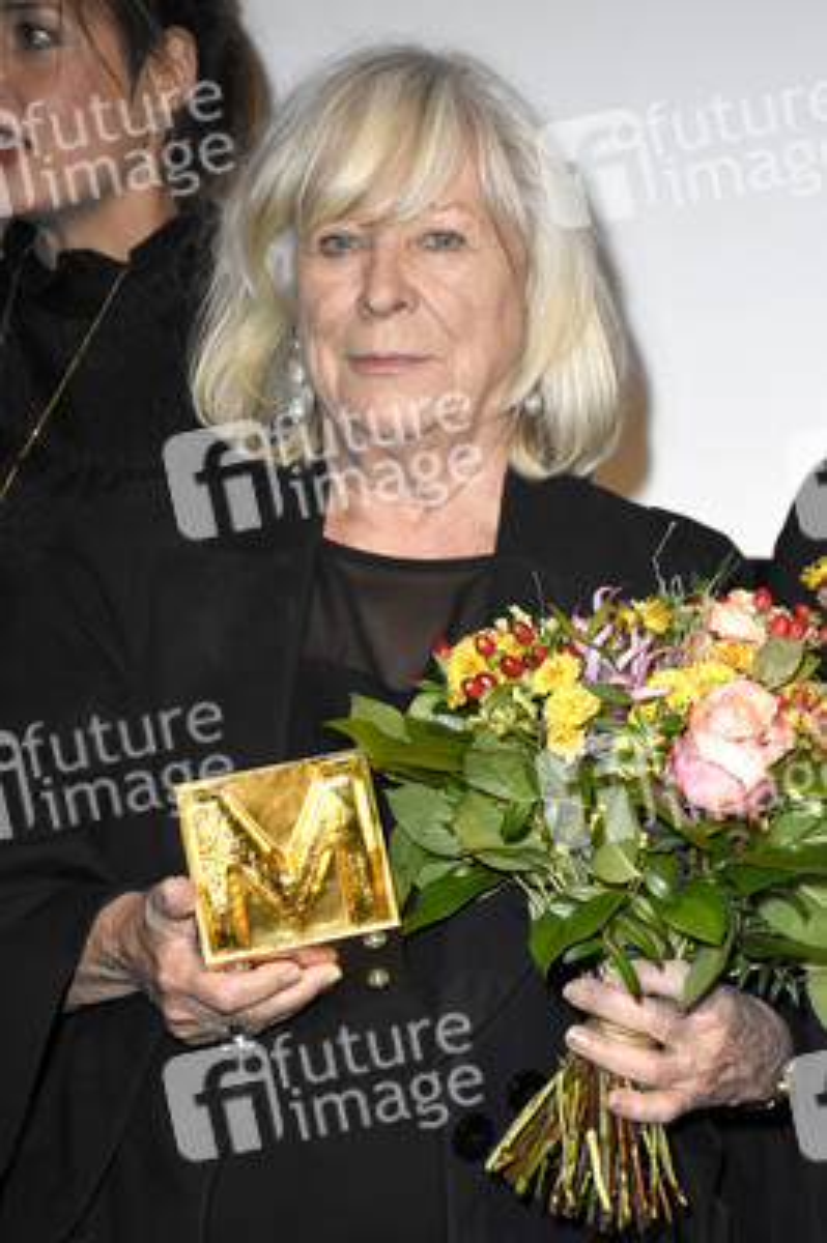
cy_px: 622
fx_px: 3210
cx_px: 414
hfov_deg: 14.7
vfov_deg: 21.9
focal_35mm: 93
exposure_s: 1/125
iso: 3200
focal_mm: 62
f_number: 6.3
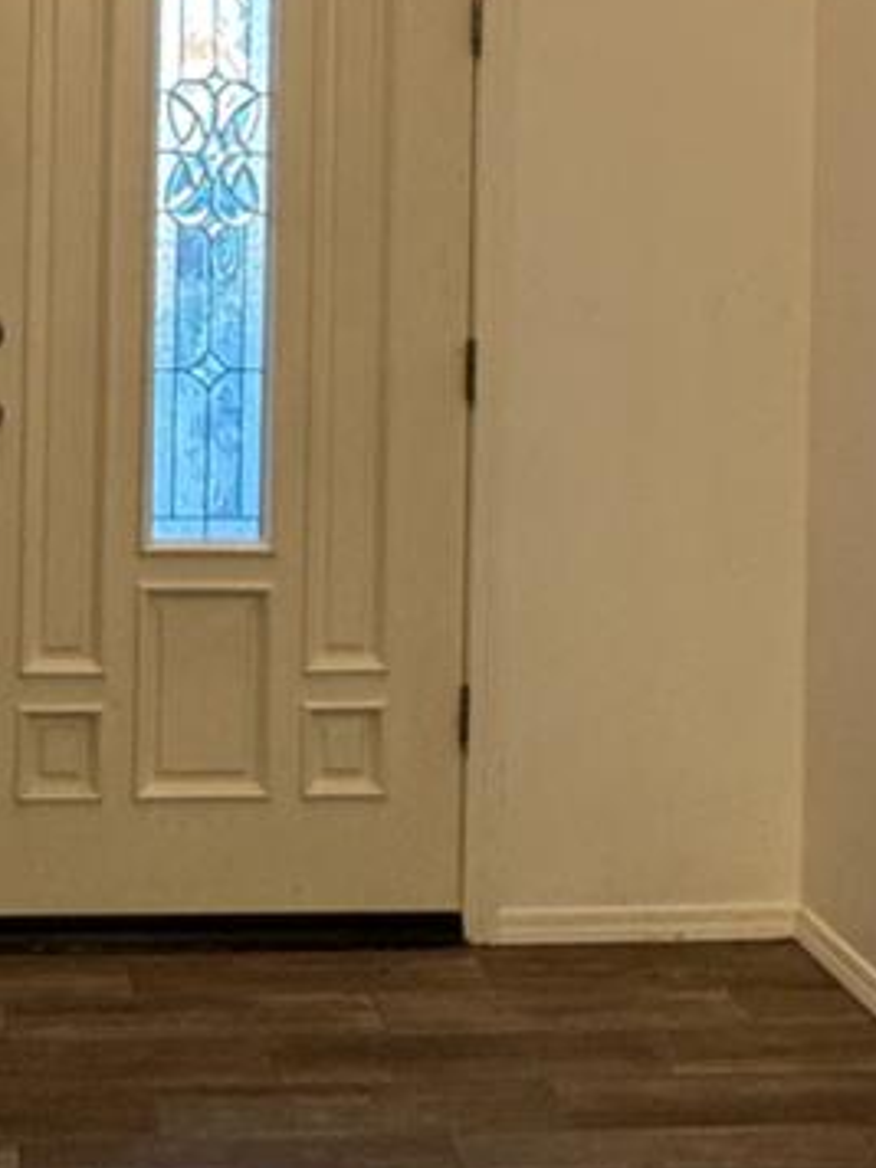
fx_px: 1991
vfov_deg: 31.1
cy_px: 105
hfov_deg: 24.2
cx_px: 110
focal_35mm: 59
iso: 200
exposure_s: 1/60
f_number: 2.2
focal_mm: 2.22
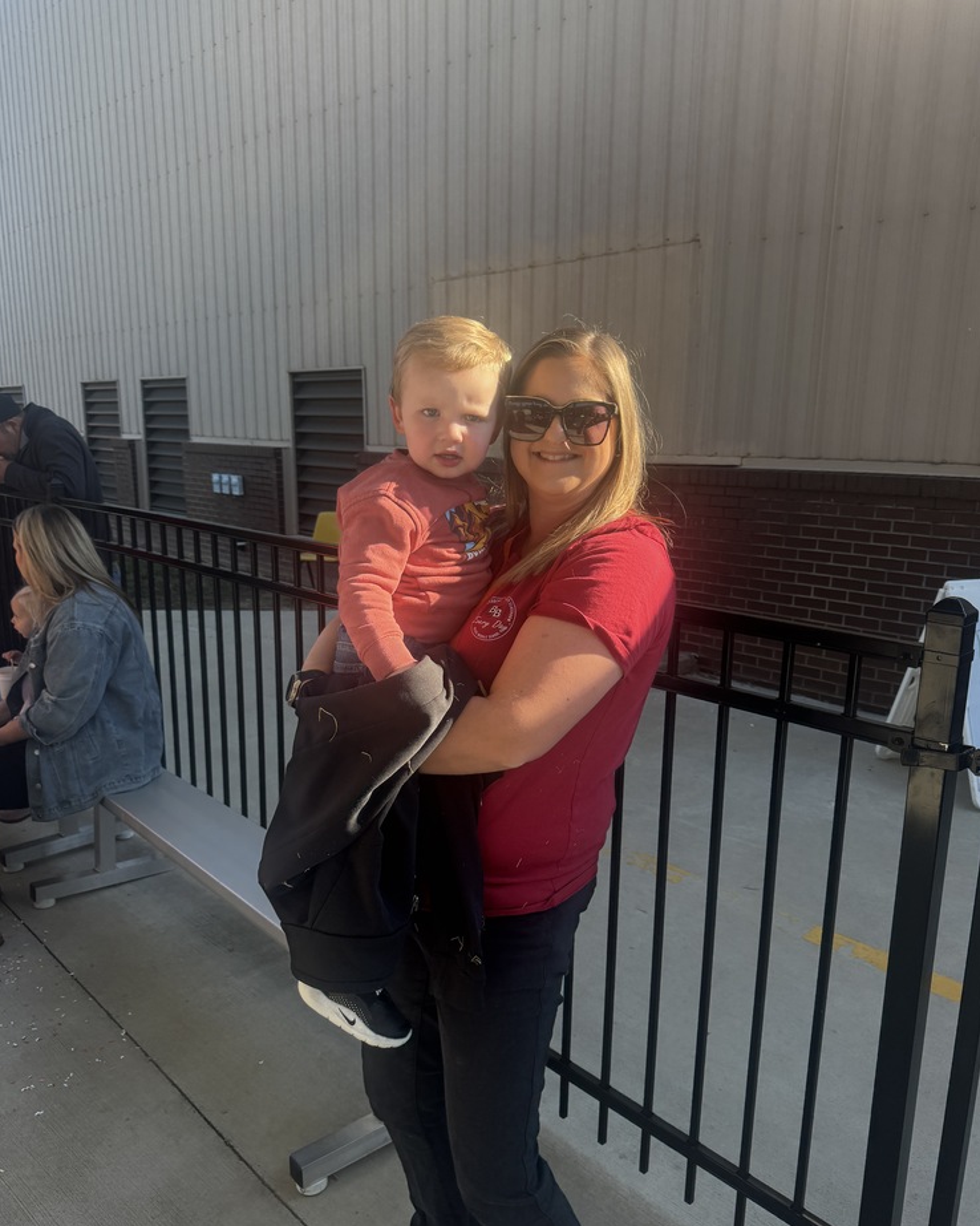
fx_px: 943
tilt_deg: -13.3
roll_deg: -0.3
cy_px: 657
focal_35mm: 26
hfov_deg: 54.9
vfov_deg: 66.0
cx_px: 499
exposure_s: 1/1112
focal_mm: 6.76
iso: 80
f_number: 1.78
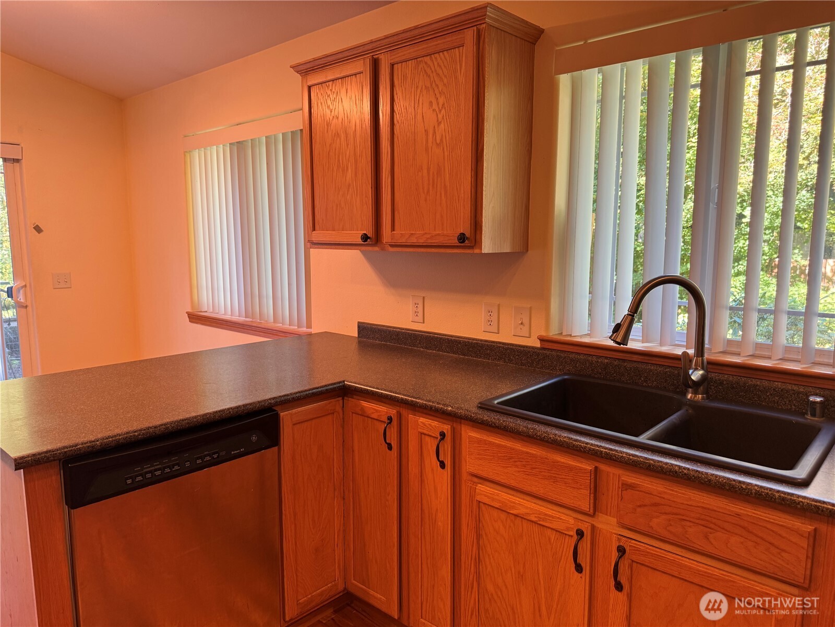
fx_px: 579
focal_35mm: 24
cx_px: 418
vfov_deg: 56.8
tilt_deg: -8.7
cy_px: 314
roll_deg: -0.2
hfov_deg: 71.6
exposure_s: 1/60
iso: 160
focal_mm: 6.76
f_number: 1.78
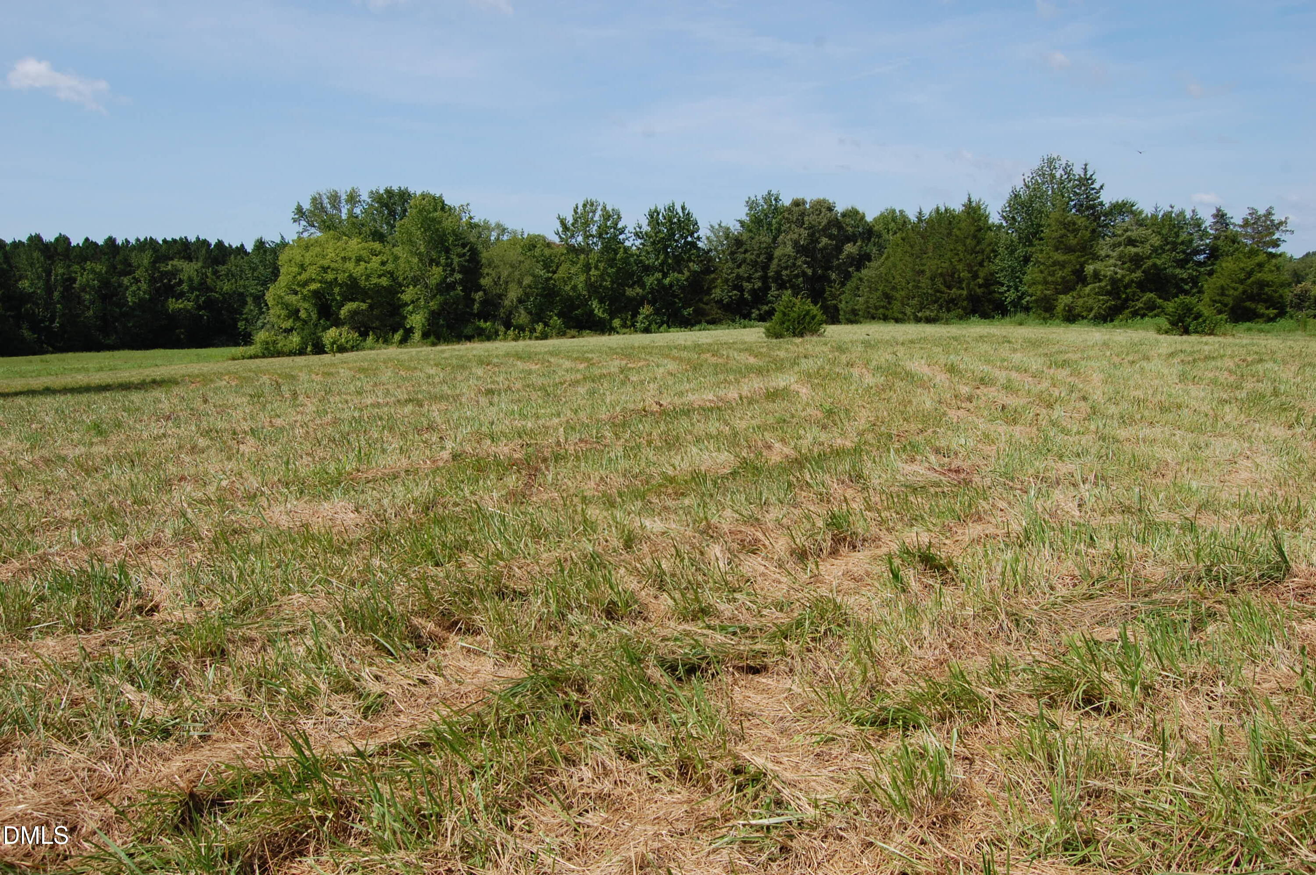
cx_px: 658
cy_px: 438
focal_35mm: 27
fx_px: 986
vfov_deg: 47.8
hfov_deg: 67.4
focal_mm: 18
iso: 200
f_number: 10
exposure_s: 1/400
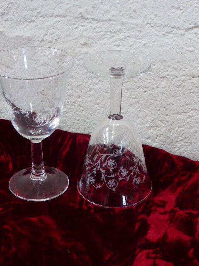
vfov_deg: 26.3
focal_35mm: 74
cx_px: 100
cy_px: 133
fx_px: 567
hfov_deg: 19.9
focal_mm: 12.5
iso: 400
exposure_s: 1/15
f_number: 5
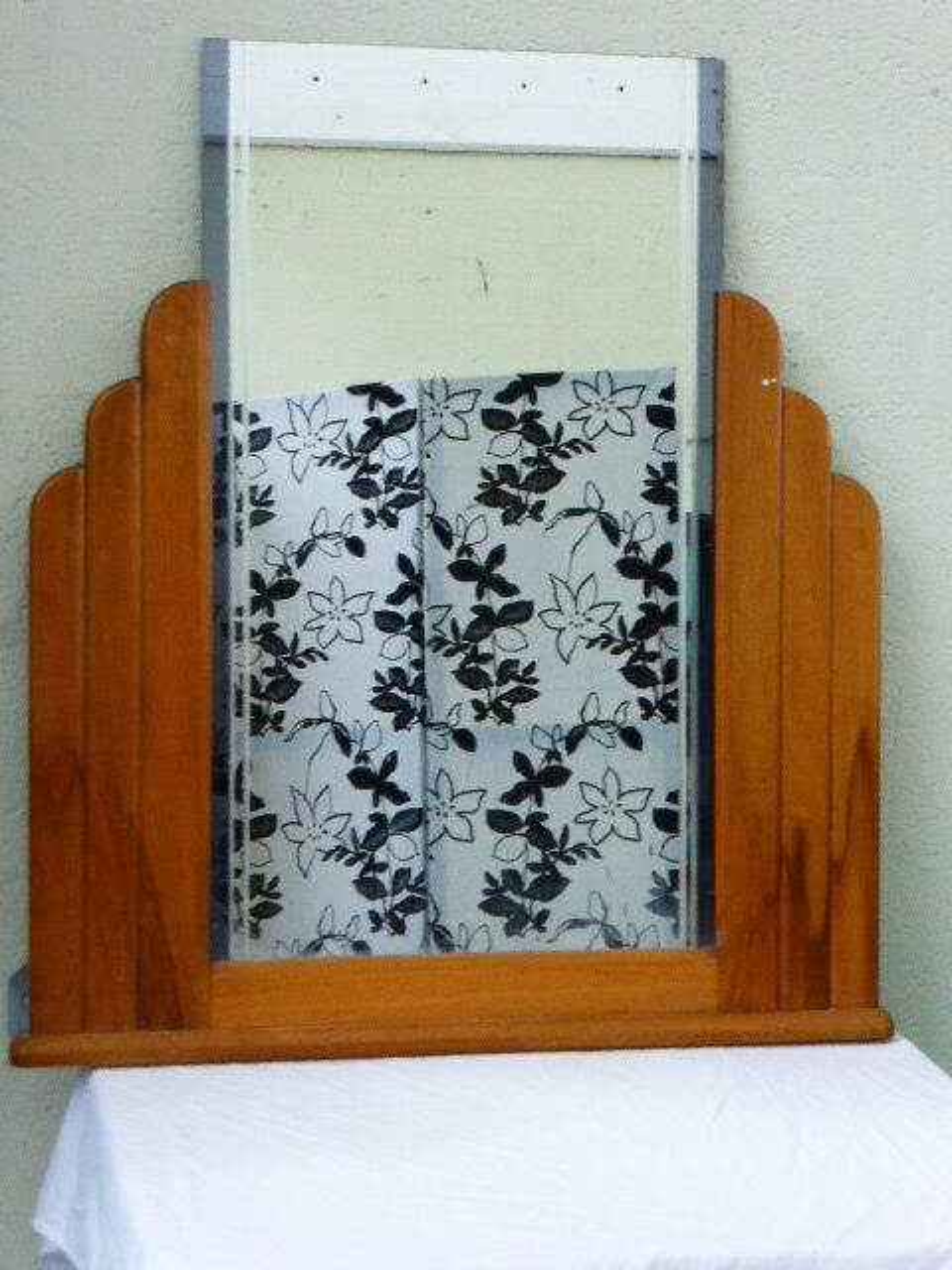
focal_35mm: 85
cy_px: 635
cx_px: 476
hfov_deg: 17.4
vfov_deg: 23.0
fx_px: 3117
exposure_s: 1/20
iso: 400
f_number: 5.2
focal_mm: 15.1
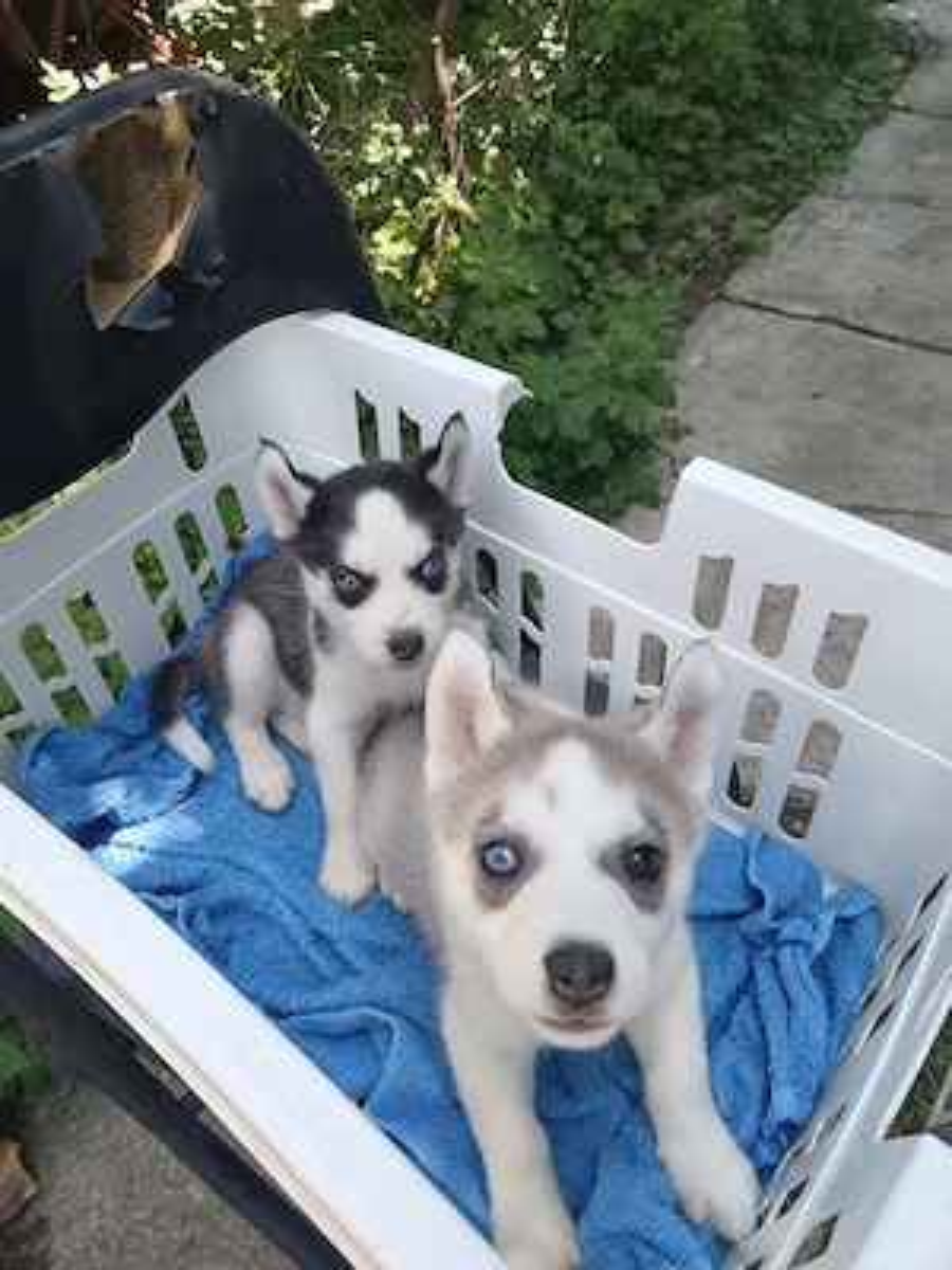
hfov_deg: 51.4
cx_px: 476
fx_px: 990
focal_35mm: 27
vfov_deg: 65.3
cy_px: 635
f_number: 1.9
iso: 713
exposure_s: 1/909
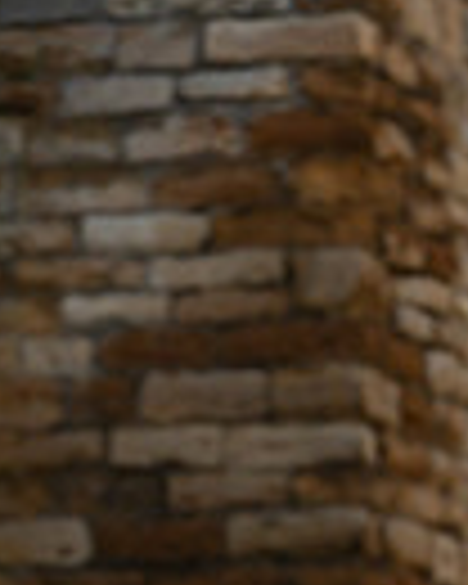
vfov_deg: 3.7
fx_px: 8969
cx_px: 531
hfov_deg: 3.0
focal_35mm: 518
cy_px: 986
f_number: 4.5
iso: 200
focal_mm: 160
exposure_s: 1/1000
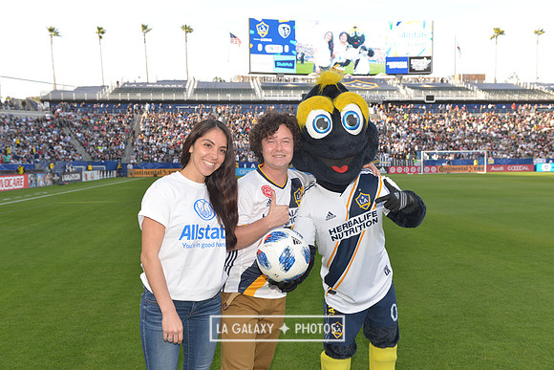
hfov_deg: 54.4
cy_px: 185
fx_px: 539
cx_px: 277
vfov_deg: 37.9
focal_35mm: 35
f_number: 5.6
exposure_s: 1/125
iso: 200
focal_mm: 35
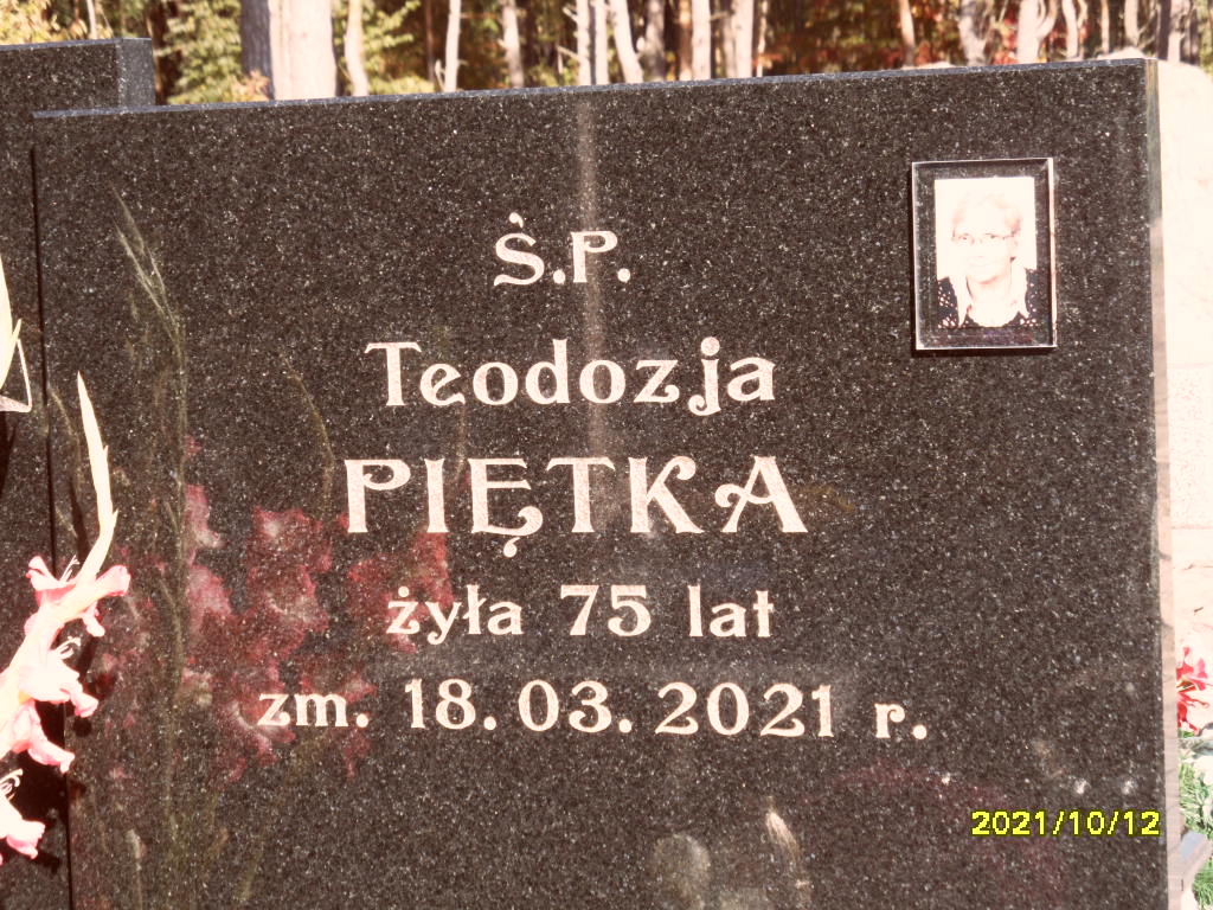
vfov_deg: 14.8
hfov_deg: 19.6
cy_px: 455
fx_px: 3504
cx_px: 606
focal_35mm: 100
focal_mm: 16.3
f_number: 4.4
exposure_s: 1/125
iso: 80
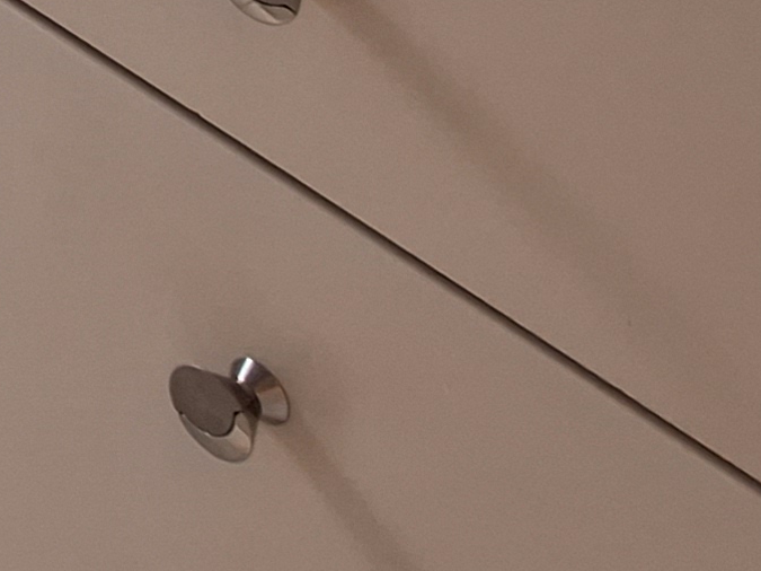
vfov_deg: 13.3
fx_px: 1692
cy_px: -851
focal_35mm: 77
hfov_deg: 15.3
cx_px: -1027
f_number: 2.2
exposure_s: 1/60
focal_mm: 1.74
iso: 50
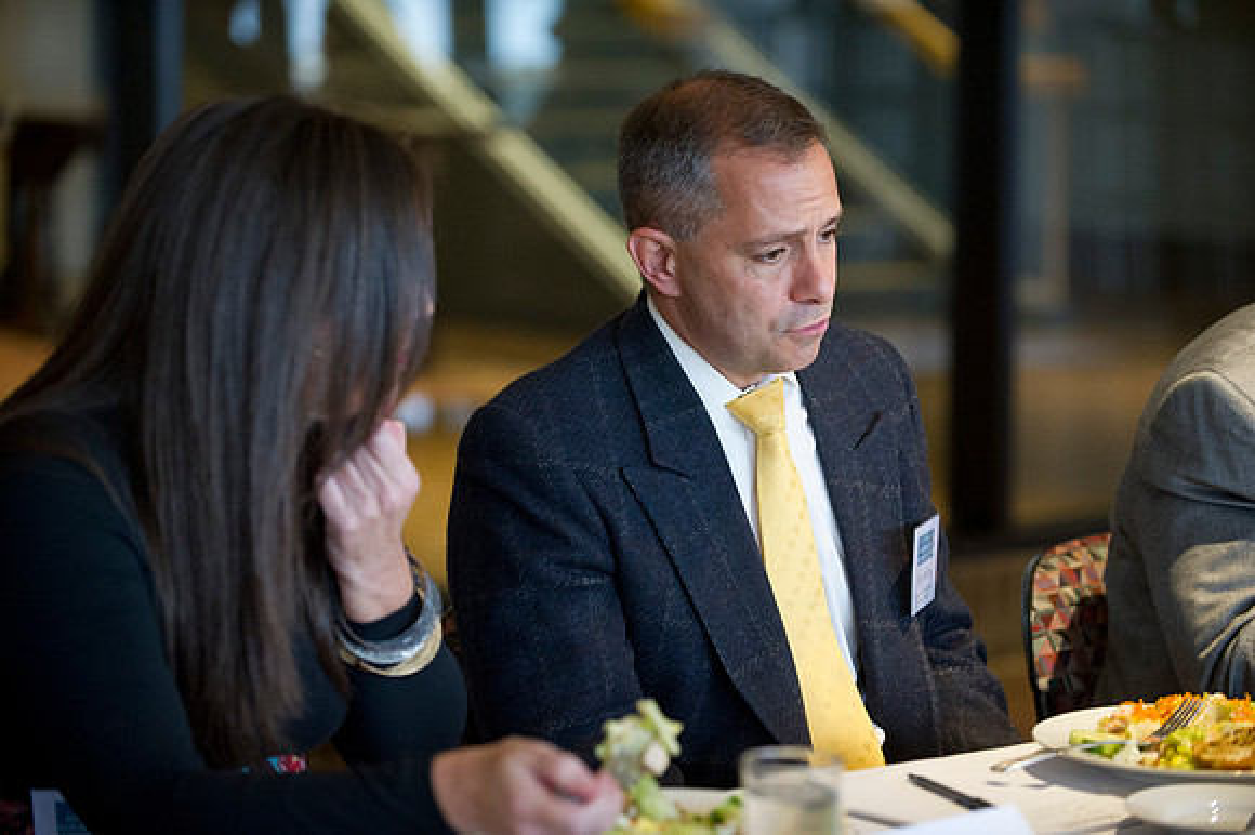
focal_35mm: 110
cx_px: 628
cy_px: 418
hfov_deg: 18.6
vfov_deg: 12.4
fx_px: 3832
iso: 2500
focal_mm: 110
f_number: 2.8
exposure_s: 1/80
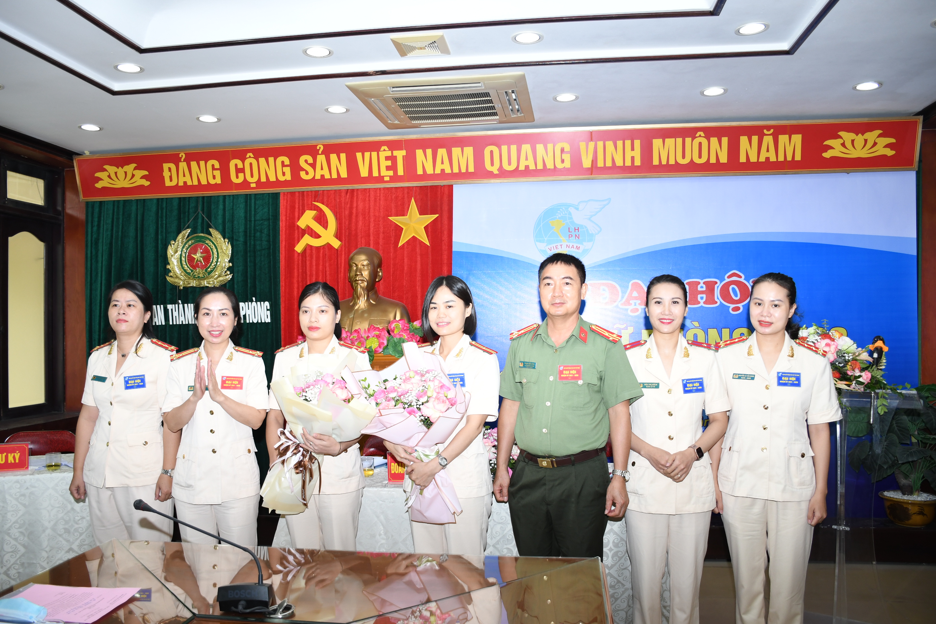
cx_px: 468
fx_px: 702
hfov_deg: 67.4
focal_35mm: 27
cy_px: 312
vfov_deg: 47.9
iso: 400
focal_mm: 18
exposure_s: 1/200
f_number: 4
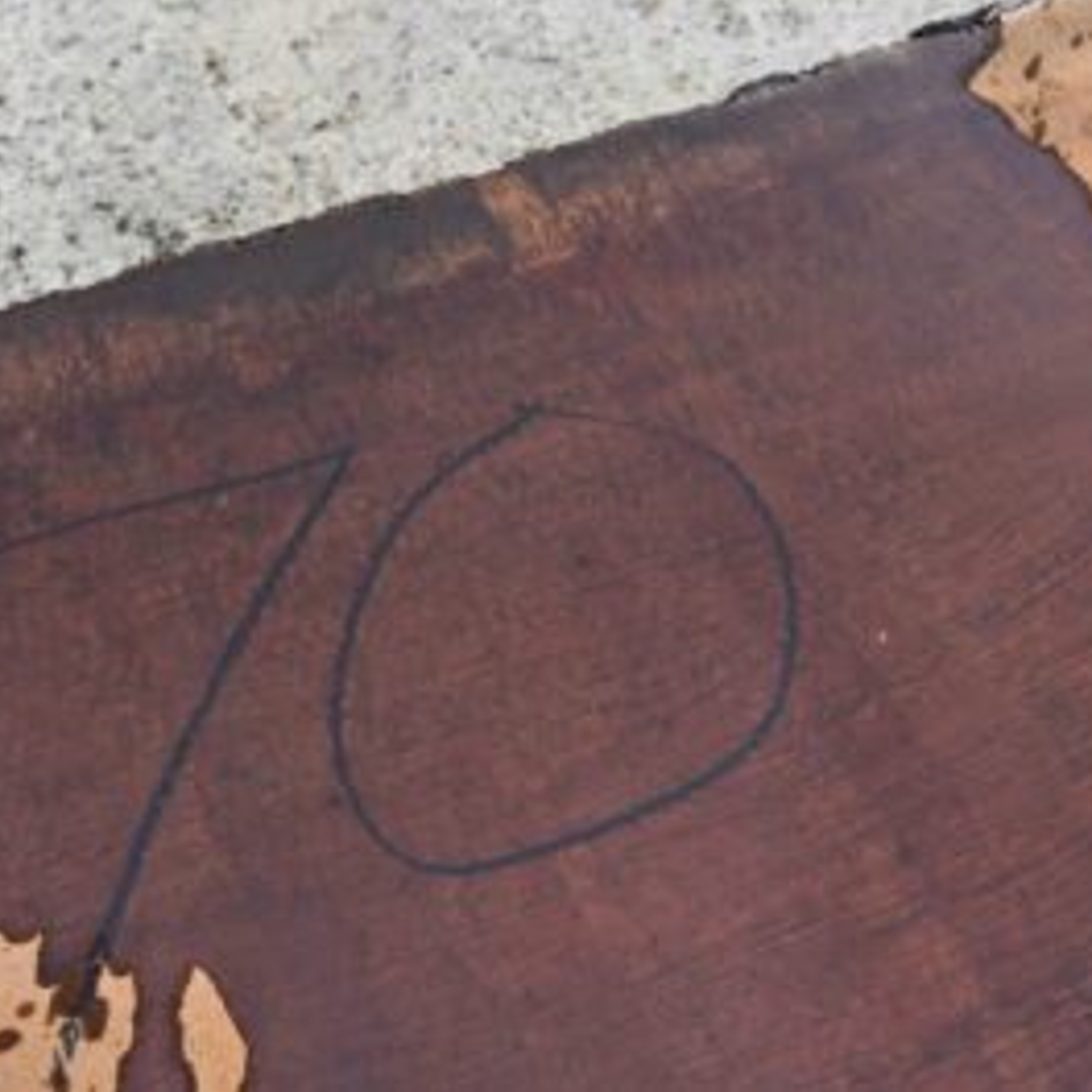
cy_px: 544
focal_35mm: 45
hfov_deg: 37.5
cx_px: 525
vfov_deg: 37.6
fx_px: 1606
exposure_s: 1/250
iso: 400
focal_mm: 35
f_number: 8
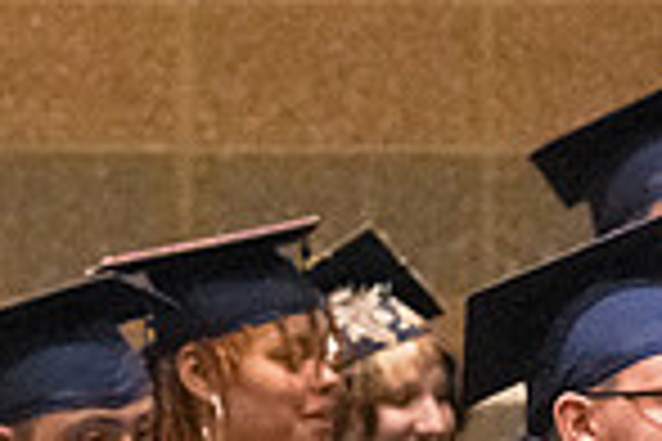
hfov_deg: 2.1
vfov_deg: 1.4
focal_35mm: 975
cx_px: 401
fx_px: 17928
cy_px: 680
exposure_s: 1/250
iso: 8000
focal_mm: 165
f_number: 4.5
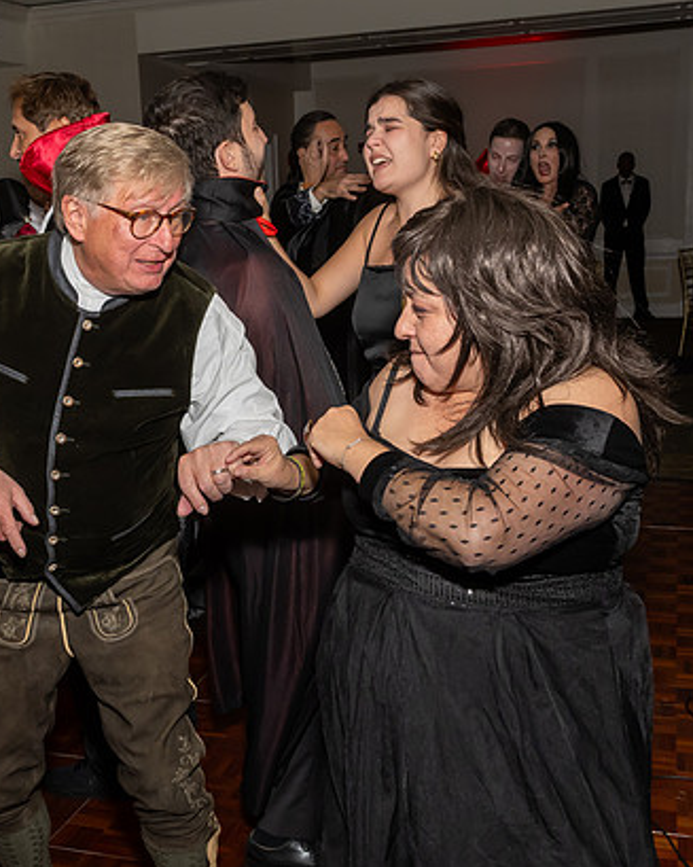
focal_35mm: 43
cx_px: 257
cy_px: 475
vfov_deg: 42.9
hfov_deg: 34.7
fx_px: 1103
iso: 800
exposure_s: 1/250
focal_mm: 17
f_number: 8
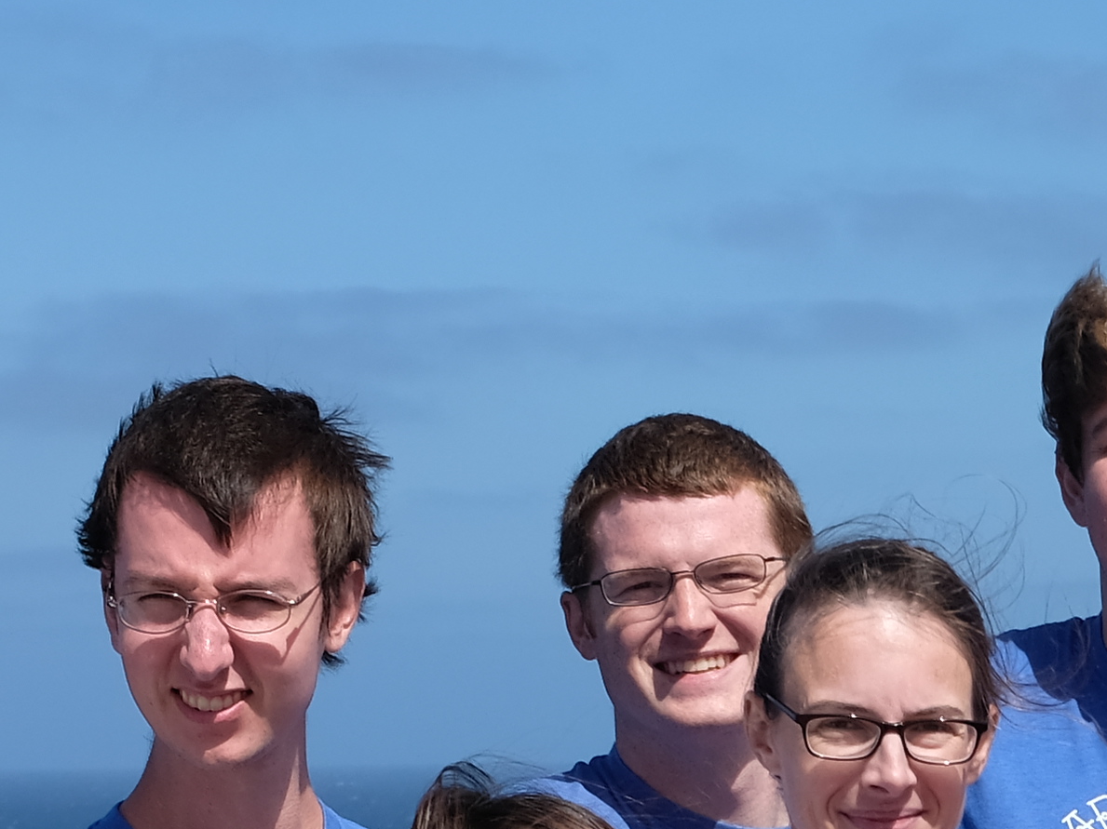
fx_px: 6362
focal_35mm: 199
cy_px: 1446
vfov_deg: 7.3
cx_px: 1631
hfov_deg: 9.7
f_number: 5.6
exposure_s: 1/1000
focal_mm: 27
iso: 200
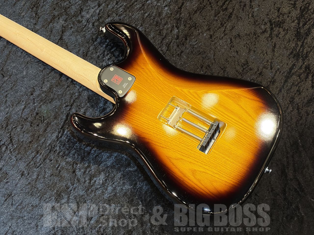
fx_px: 472
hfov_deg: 36.8
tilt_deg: -69.0
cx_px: 157
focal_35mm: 52
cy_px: 118
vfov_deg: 28.0
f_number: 1.6
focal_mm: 5.96
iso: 160
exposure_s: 1/60
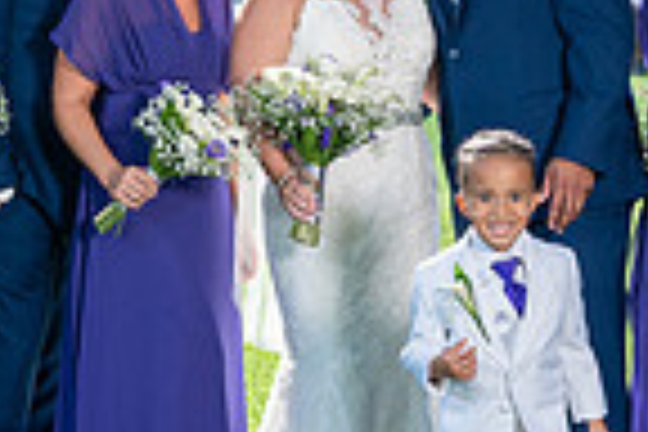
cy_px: -16
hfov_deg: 7.1
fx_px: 5238
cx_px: 382
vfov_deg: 4.7
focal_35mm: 291
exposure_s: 1/250
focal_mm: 72
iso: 100
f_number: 4
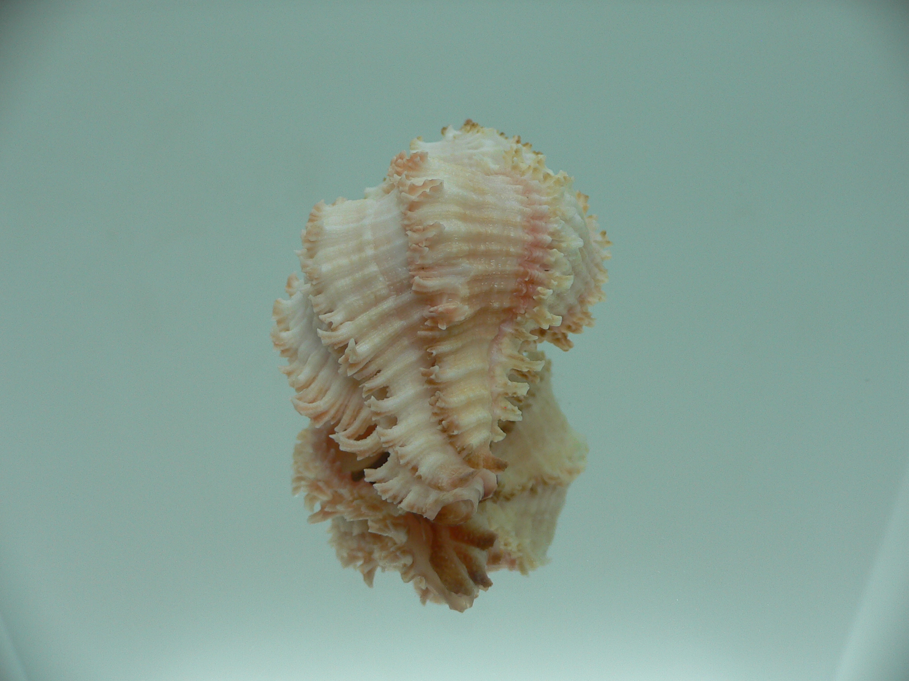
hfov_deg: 52.6
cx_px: 454
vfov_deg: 40.7
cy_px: 340
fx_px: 919
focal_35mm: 35
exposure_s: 1/80
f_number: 2.8
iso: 80
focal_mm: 4.6
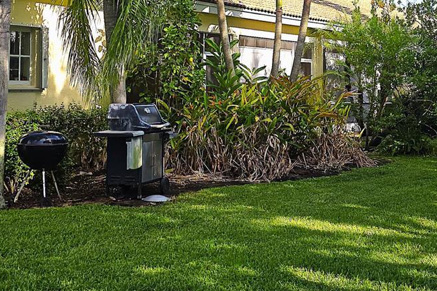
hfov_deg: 33.7
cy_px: 49
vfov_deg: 22.6
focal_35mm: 59
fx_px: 716
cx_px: 288
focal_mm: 6.3
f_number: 1.7
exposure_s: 1/373
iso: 12
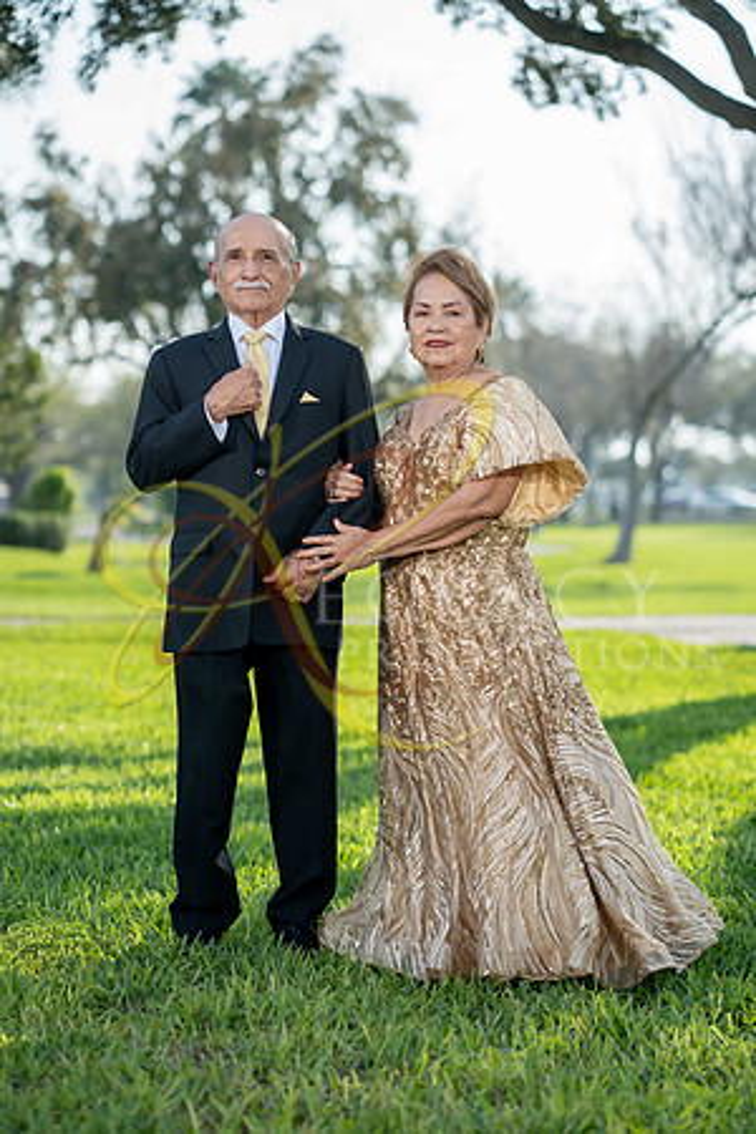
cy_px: 567
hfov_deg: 16.1
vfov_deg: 23.9
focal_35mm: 85
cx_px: 378
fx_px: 2677
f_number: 2.8
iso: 200
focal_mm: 85
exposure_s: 1/1600
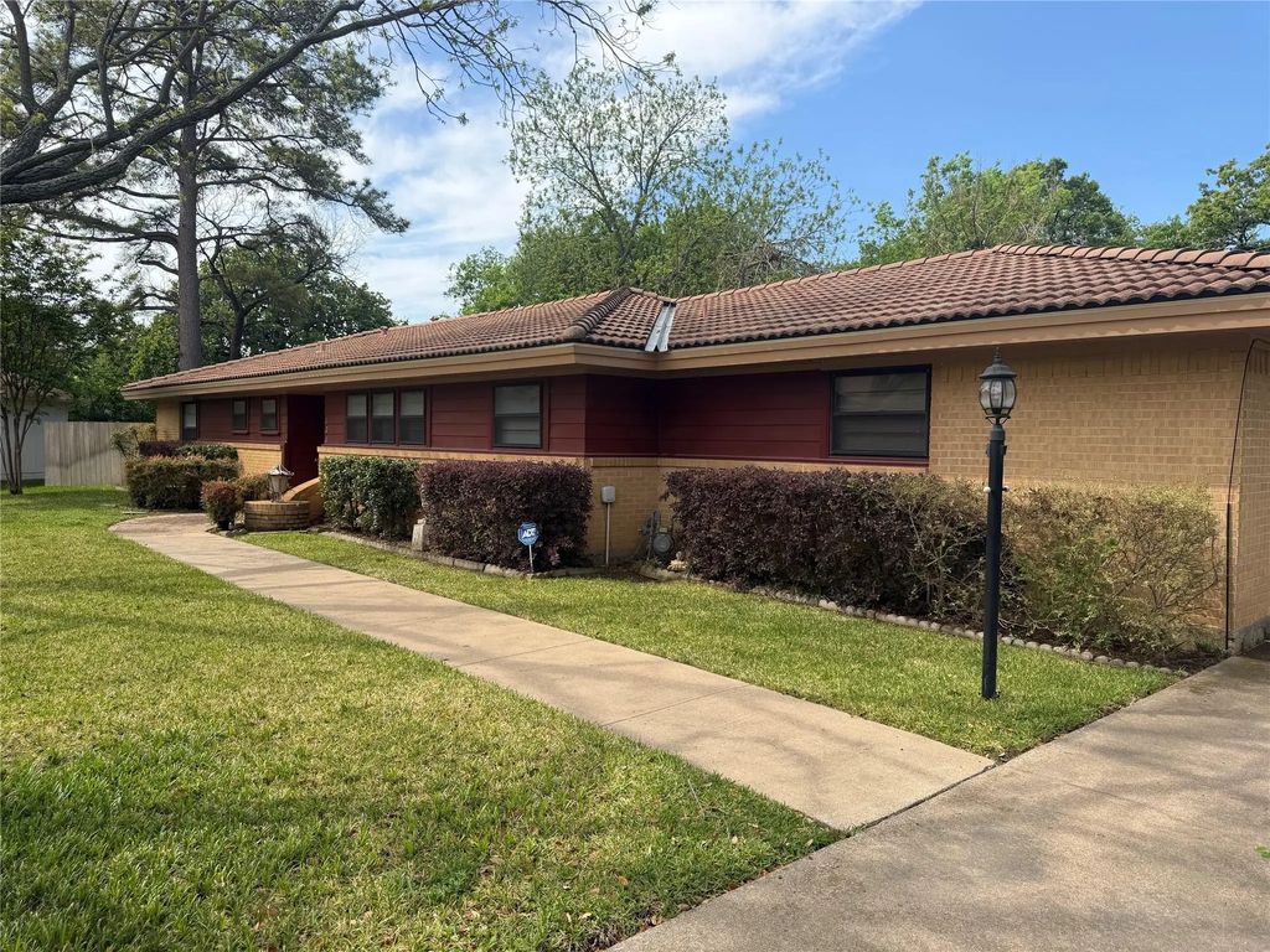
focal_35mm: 24
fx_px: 881
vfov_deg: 56.8
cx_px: 635
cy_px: 476
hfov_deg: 71.6
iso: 80
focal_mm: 6.76
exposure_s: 1/2801
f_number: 1.78
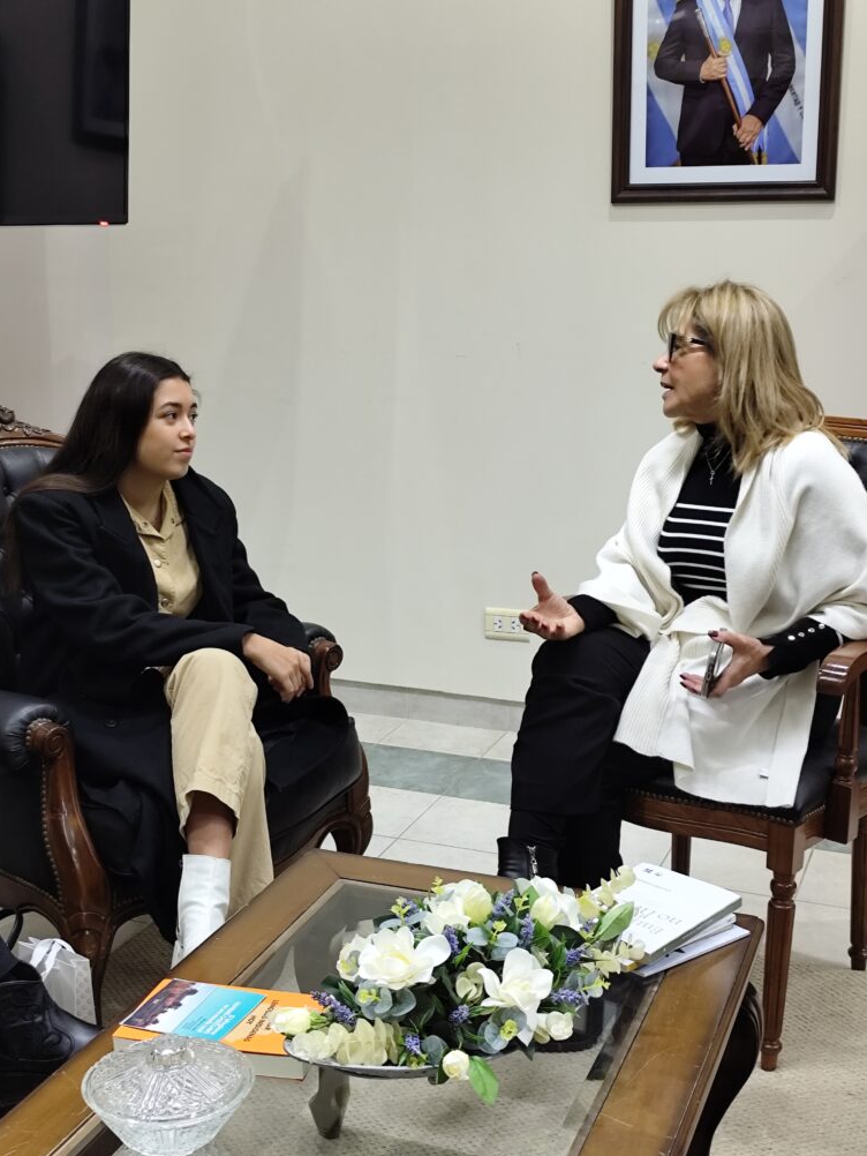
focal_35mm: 47
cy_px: 572
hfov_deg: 30.9
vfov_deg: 40.4
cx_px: 437
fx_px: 1569
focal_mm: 6.19
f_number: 1.65
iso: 800
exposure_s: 1/25
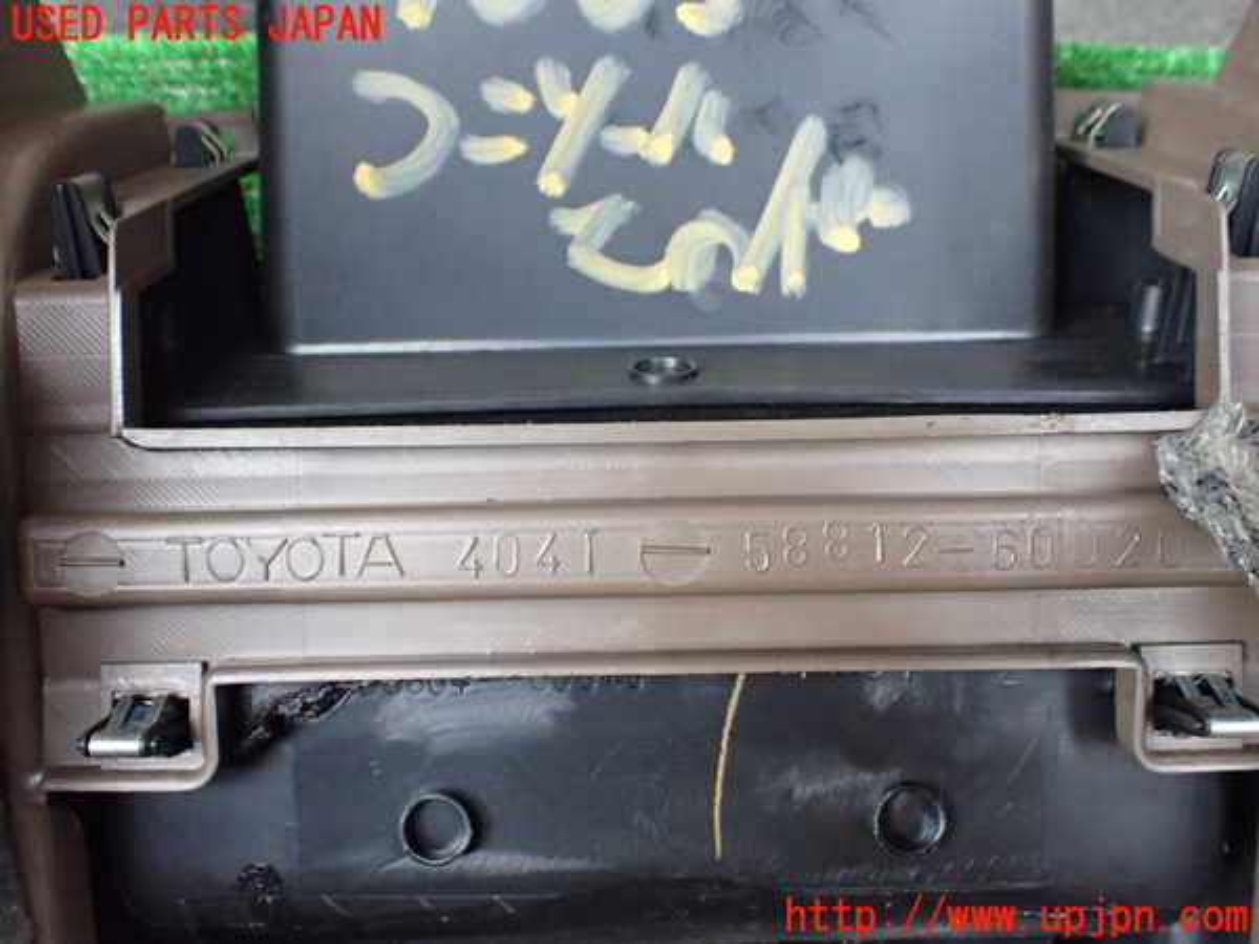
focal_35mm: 30
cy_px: 472
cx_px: 630
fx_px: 1091
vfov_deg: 46.8
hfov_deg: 60.0
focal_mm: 5.4
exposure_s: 1/125
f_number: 2.3
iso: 800
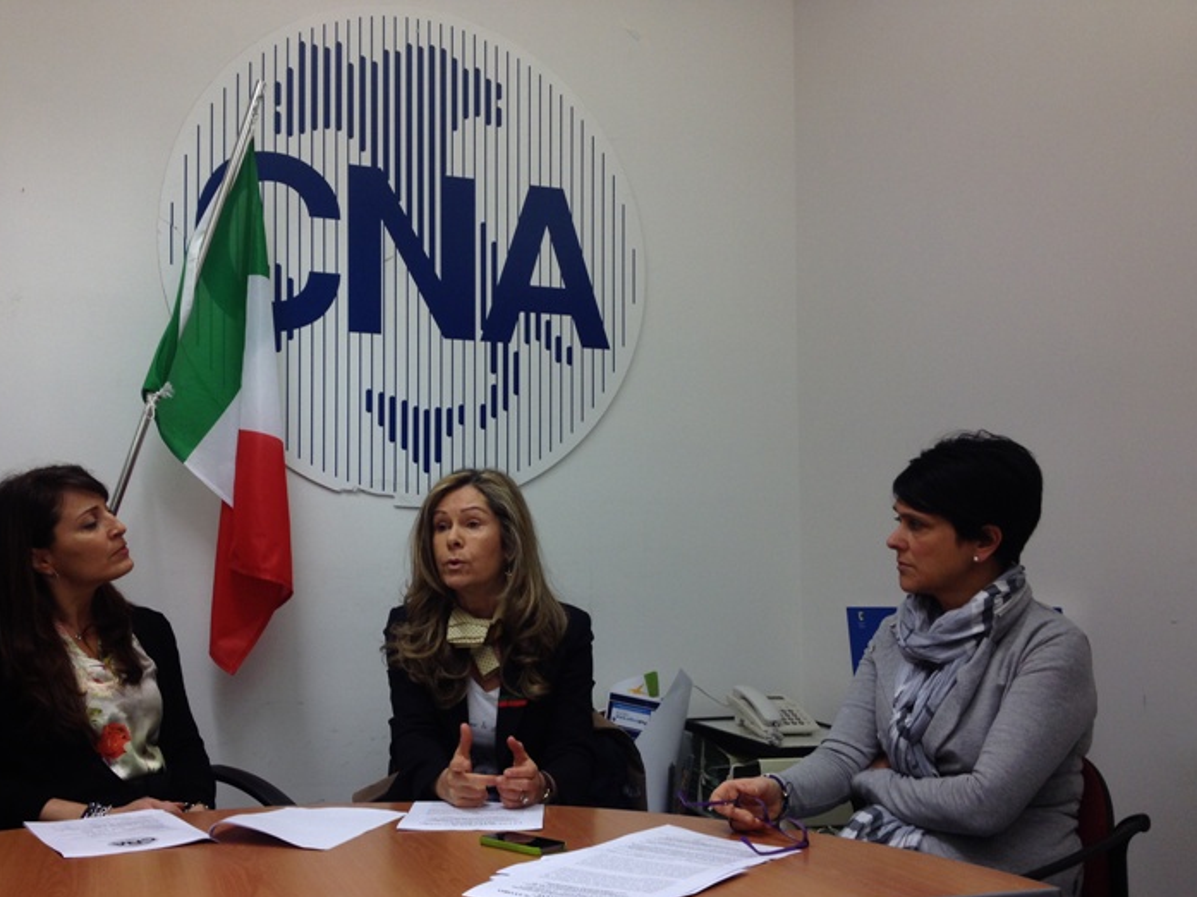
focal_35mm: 41
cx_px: 503
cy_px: 524
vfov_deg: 35.0
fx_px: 1417
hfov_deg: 45.6
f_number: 2.4
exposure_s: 1/78
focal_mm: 4.28
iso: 50
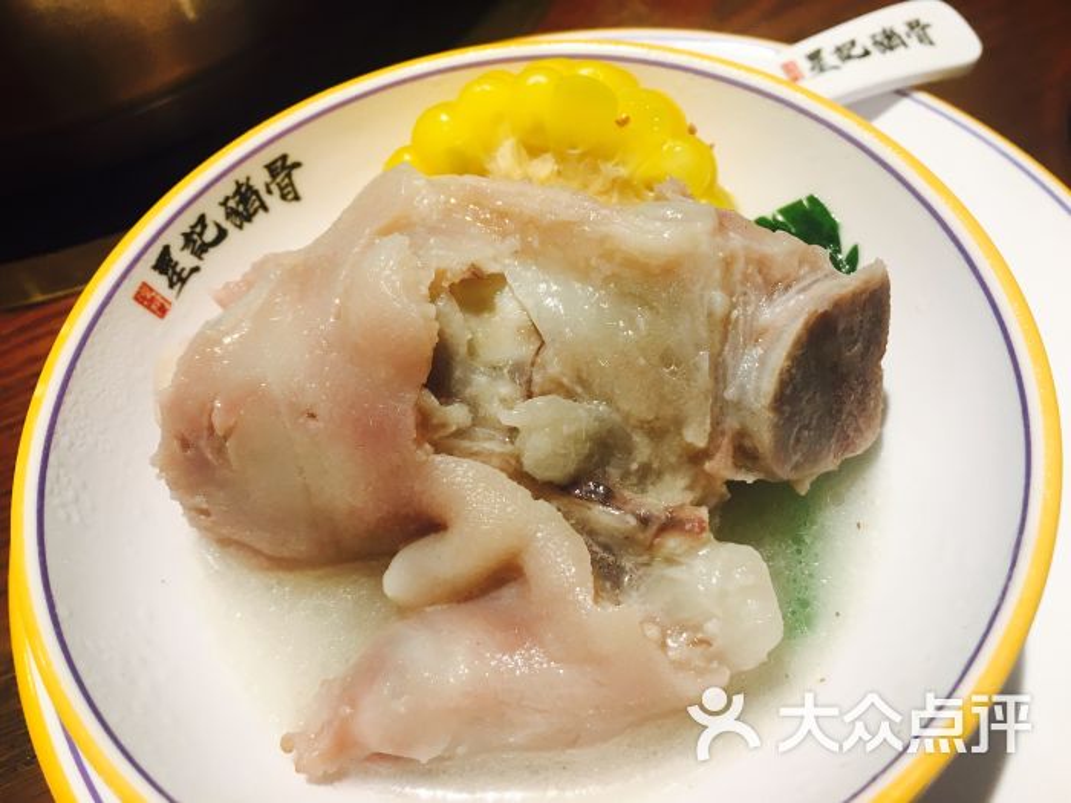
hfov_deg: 61.7
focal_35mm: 29
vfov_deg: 48.2
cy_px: 402
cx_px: 536
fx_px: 897
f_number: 2.2
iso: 40
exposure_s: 1/33
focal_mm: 4.15
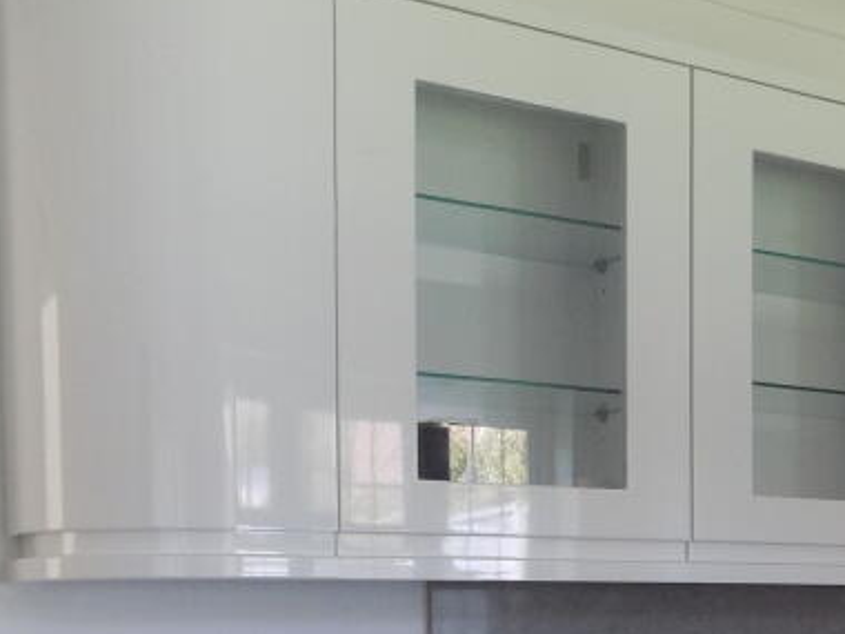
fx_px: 1513
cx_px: 978
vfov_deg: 22.3
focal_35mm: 62
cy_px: 699
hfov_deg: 27.8
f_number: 3.1
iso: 125
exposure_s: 1/30
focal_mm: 4
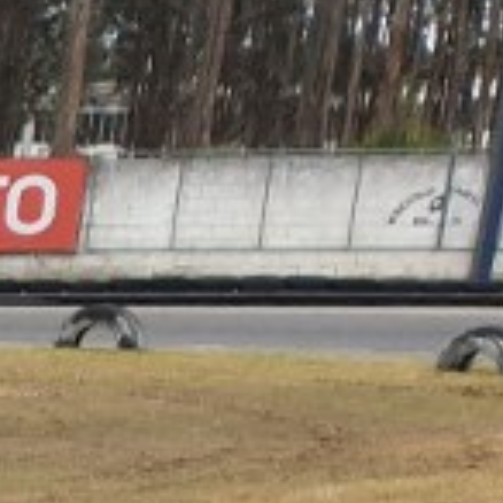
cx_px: -1287
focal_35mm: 168
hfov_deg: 8.0
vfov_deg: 9.7
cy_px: 1003
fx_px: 2762
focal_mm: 4.3
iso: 50
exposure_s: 1/608
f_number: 2.4
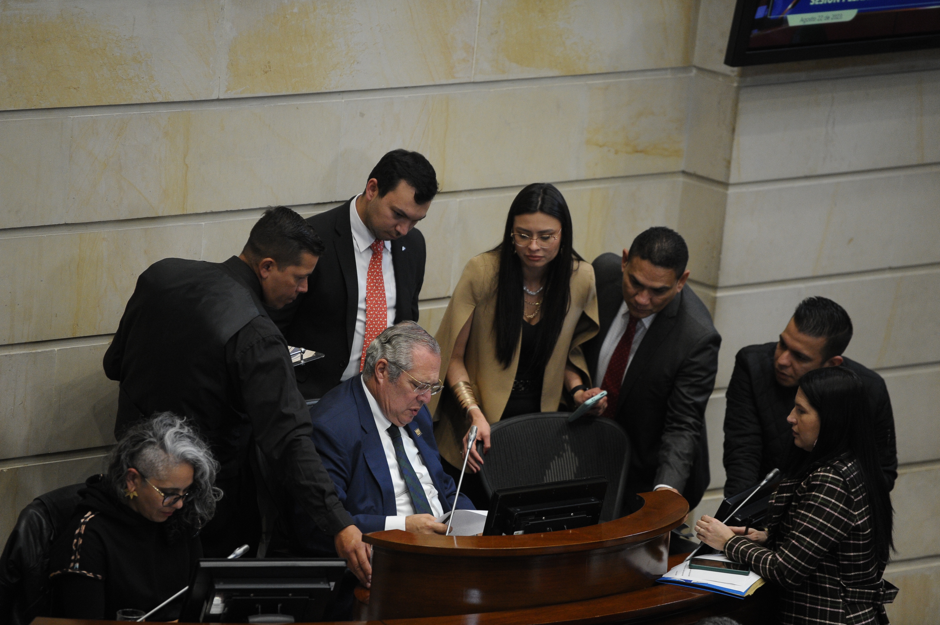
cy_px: 312
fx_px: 4827
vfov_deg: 7.4
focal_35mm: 185
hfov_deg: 11.1
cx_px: 470
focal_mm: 185
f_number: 2.8
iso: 3200
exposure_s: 1/800
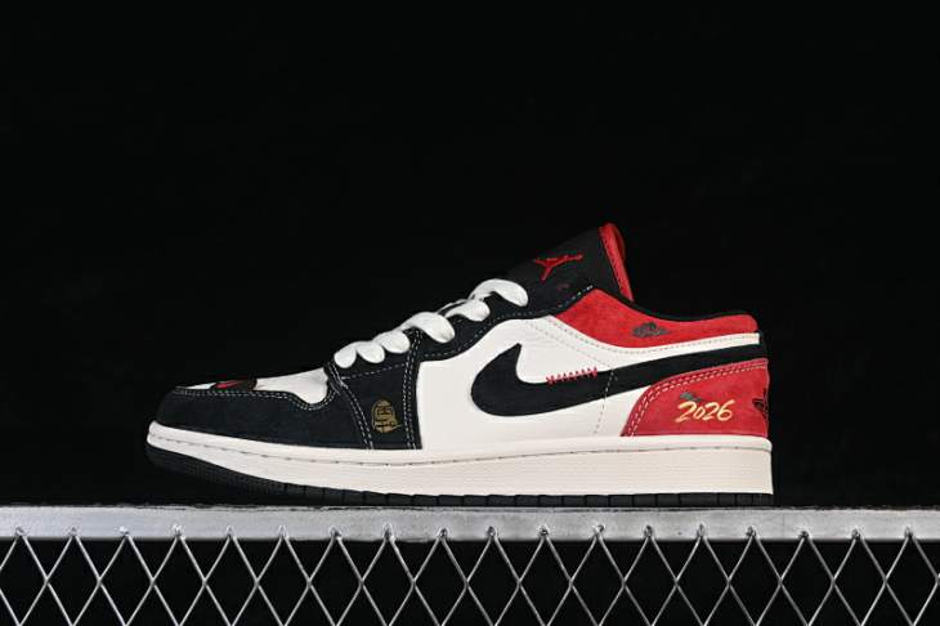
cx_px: 470
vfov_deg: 18.2
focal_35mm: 75
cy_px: 313
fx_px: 1957
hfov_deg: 27.0
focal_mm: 50
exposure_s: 1/80
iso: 160
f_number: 8
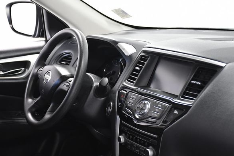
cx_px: 115
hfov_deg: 25.7
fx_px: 514
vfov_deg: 17.3
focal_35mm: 79
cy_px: 83
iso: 2500
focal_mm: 48
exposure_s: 1/125
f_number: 4.5
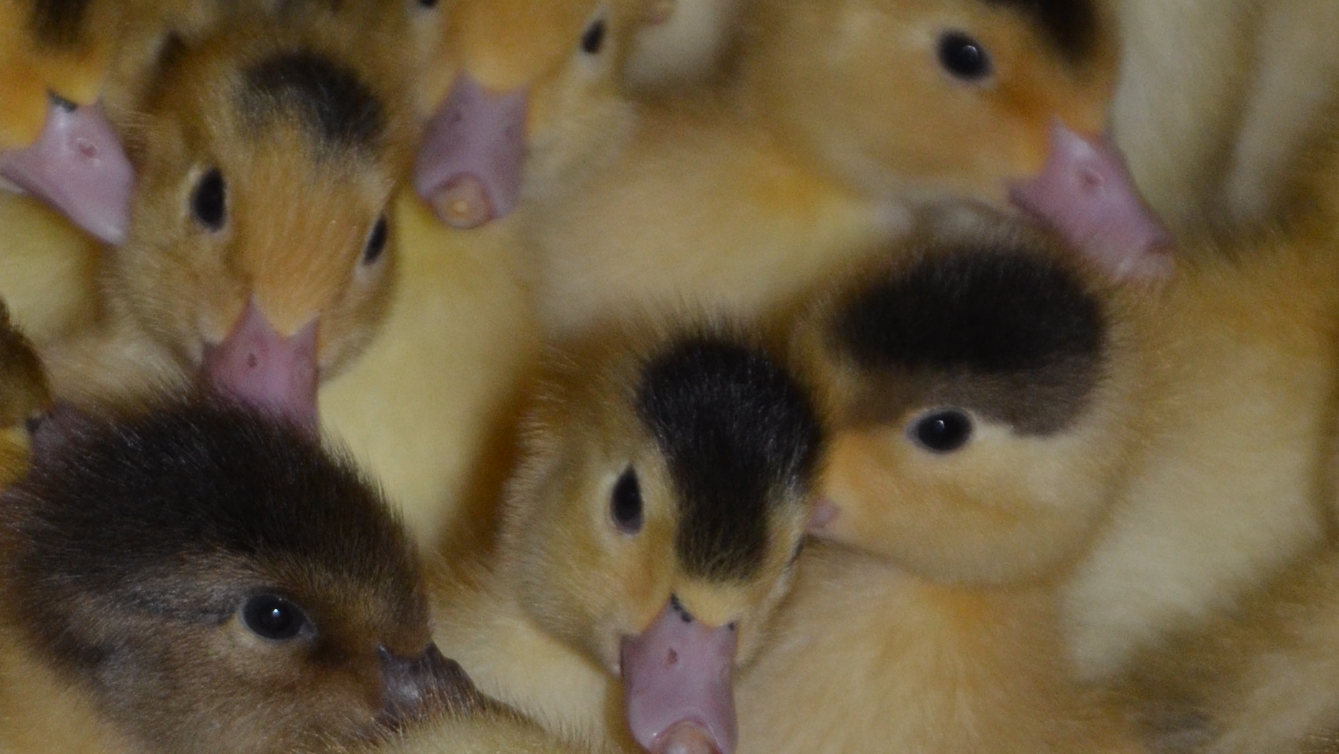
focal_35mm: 434
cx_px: 181
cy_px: 1064
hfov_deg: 5.0
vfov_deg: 2.8
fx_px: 15423
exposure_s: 1/60
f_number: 5.6
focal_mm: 105
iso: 800
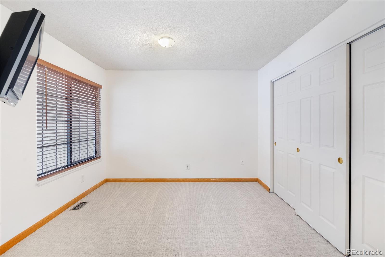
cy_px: 128
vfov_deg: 73.7
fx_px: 171
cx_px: 192
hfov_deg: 96.7
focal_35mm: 16
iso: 400
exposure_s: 1/1.25
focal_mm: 16
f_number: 8
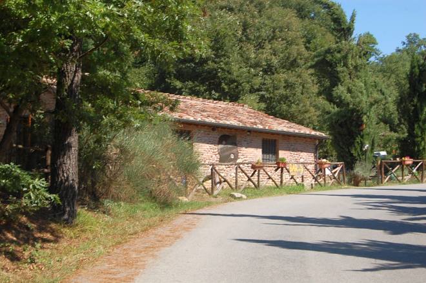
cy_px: 142
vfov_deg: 21.5
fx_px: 744
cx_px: 213
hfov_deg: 31.9
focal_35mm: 63
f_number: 10
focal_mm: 42
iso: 280
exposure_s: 1/250
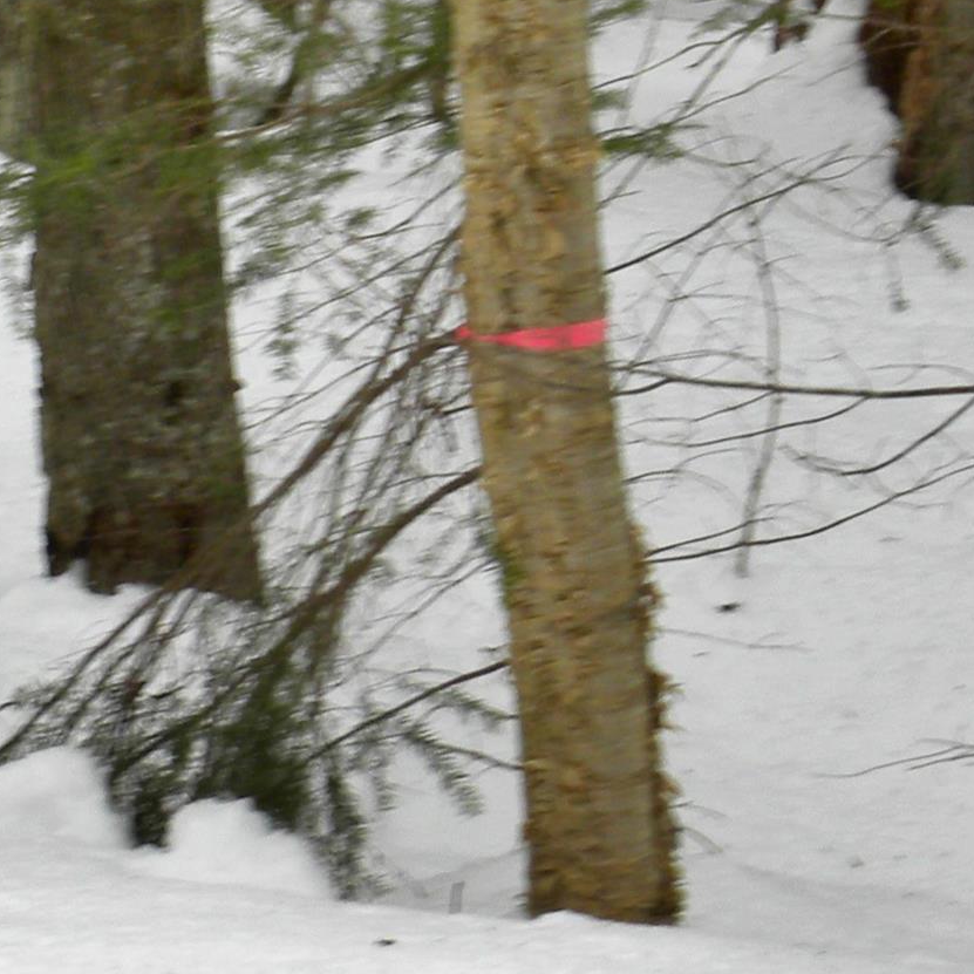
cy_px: -142
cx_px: -214
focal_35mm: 170
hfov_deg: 10.1
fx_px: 5412
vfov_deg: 10.1
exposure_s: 1/60
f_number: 8
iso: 64
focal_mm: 9.2
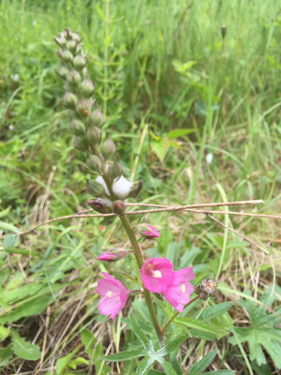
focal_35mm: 30
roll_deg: -4.5
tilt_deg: -10.1
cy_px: 188
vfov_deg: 60.0
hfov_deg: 46.8
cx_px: 142
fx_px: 325
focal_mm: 4.15
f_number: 2.2
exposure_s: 1/384
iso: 32
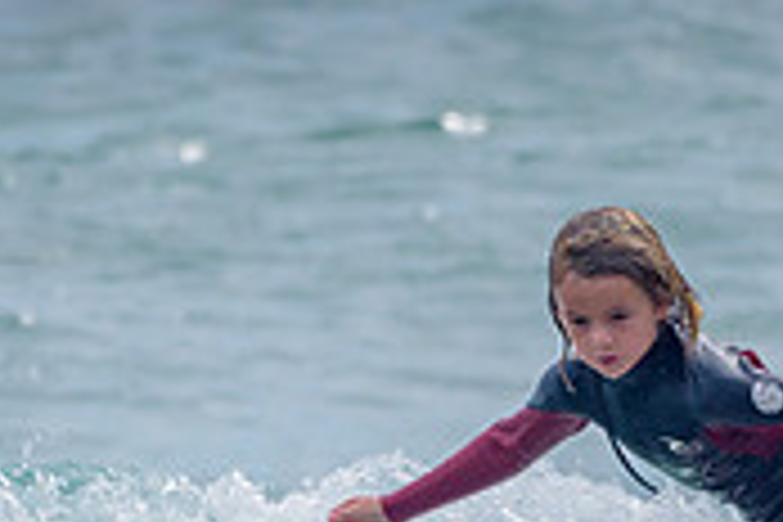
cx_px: 519
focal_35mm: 2045
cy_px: 630
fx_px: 44475
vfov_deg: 0.7
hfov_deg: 1.0
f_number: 5.6
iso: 140
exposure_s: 1/2000
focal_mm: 500
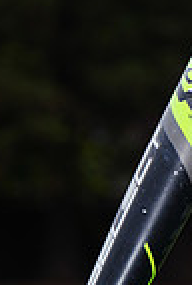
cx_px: 181
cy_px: 504
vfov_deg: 3.2
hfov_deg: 2.2
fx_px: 5095
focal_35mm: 640
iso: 200
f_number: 9
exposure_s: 1/250
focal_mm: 158
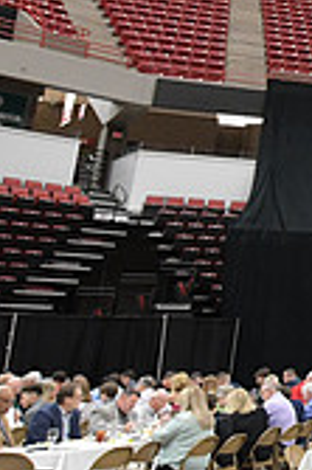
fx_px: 951
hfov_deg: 13.3
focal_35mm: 73
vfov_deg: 26.6
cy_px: 30
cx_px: 765
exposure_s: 1/250
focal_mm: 14
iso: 2500
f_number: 3.5
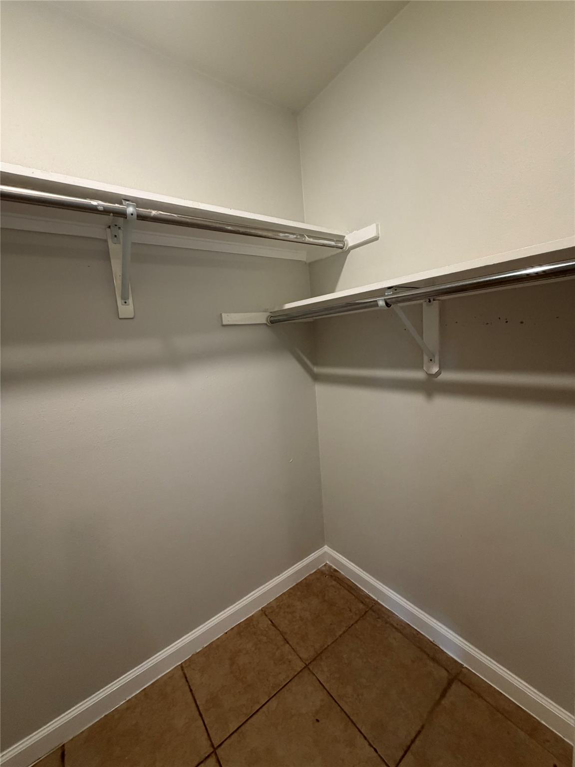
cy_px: 384
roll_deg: +4.8
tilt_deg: -7.4
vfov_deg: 102.1
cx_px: 288
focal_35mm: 14
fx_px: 310
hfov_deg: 85.7
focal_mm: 2.22
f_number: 2.2
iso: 320
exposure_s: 1/60
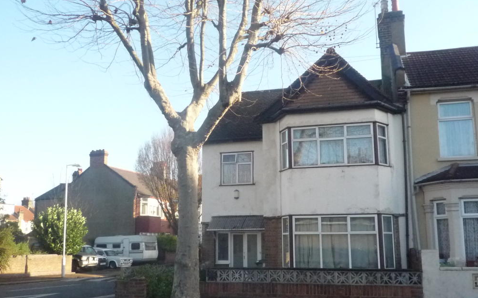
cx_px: 244
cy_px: 166
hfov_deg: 52.7
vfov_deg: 34.4
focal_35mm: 37
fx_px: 482
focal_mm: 4.4
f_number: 4
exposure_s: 1/640
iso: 400
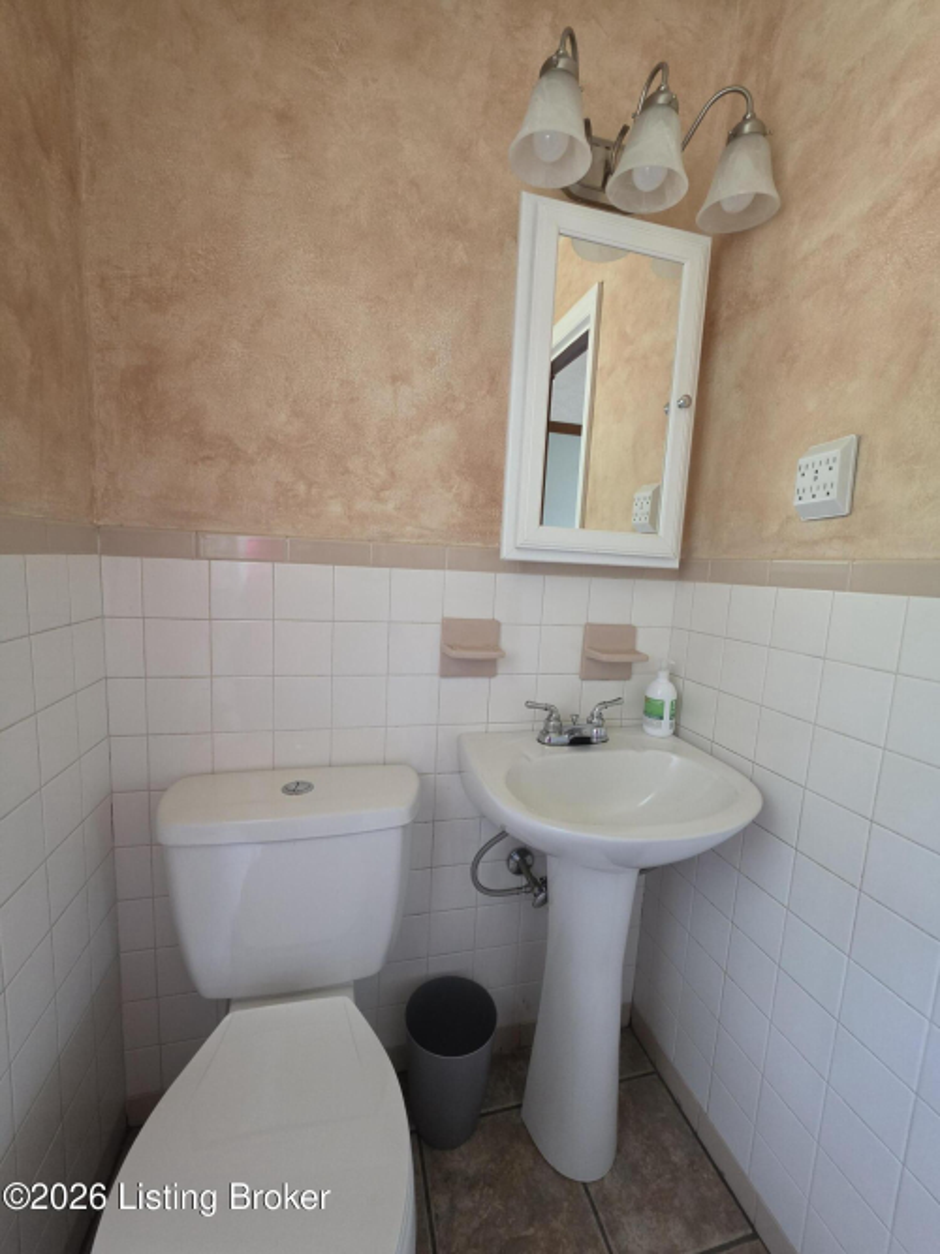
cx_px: 470
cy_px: 627
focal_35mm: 13
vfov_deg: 106.2
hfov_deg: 89.9
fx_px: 471
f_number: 1.9
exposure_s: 1/60
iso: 320
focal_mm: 2.2
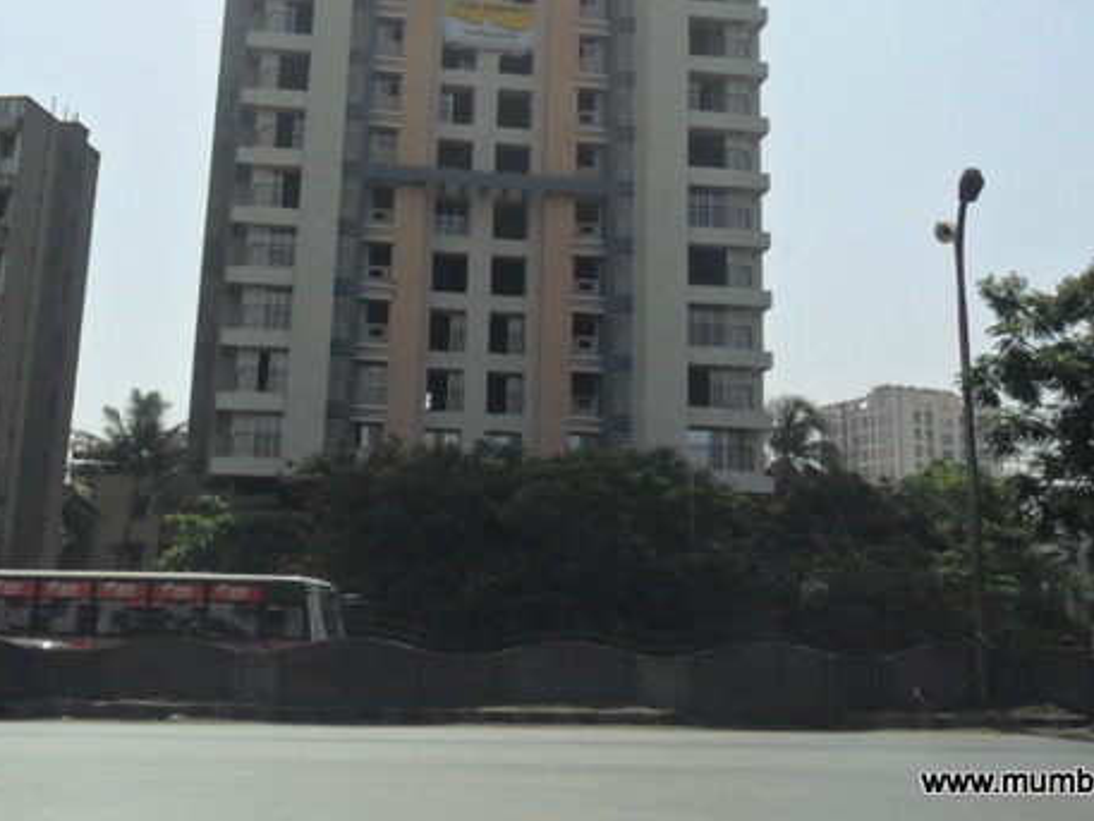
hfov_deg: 34.3
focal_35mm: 56
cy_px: 122
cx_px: 560
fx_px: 1770
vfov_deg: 25.5
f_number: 9.4
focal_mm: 5.7
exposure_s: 1/250
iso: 100
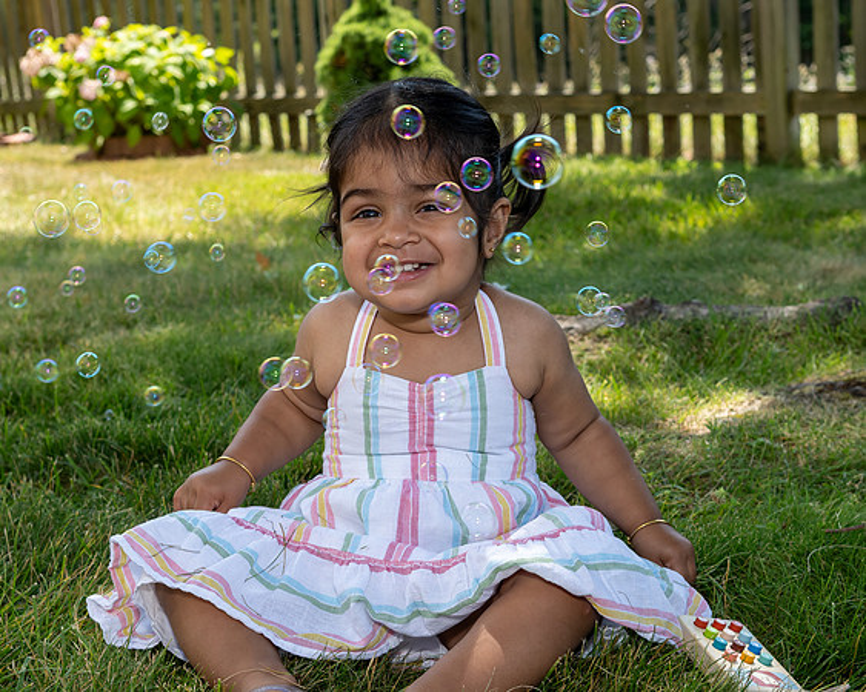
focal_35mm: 65
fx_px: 1661
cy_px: 343
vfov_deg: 23.5
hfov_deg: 29.2
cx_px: 470
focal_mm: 38
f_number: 5.6
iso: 280
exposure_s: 1/250
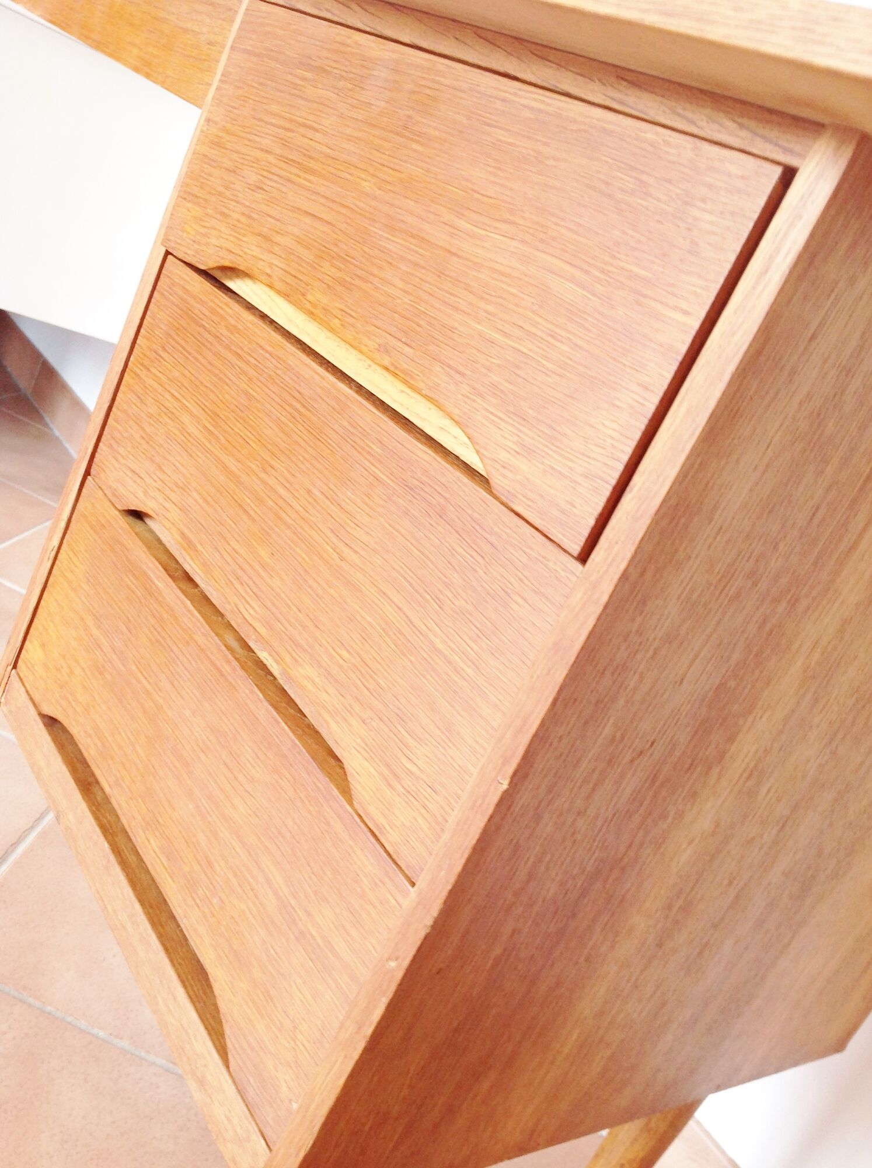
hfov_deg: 40.6
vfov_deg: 52.7
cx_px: 436
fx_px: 1179
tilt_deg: -16.6
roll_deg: -25.0
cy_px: 584
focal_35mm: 35
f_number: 2.4
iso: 80
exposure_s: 1/15
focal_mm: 4.28
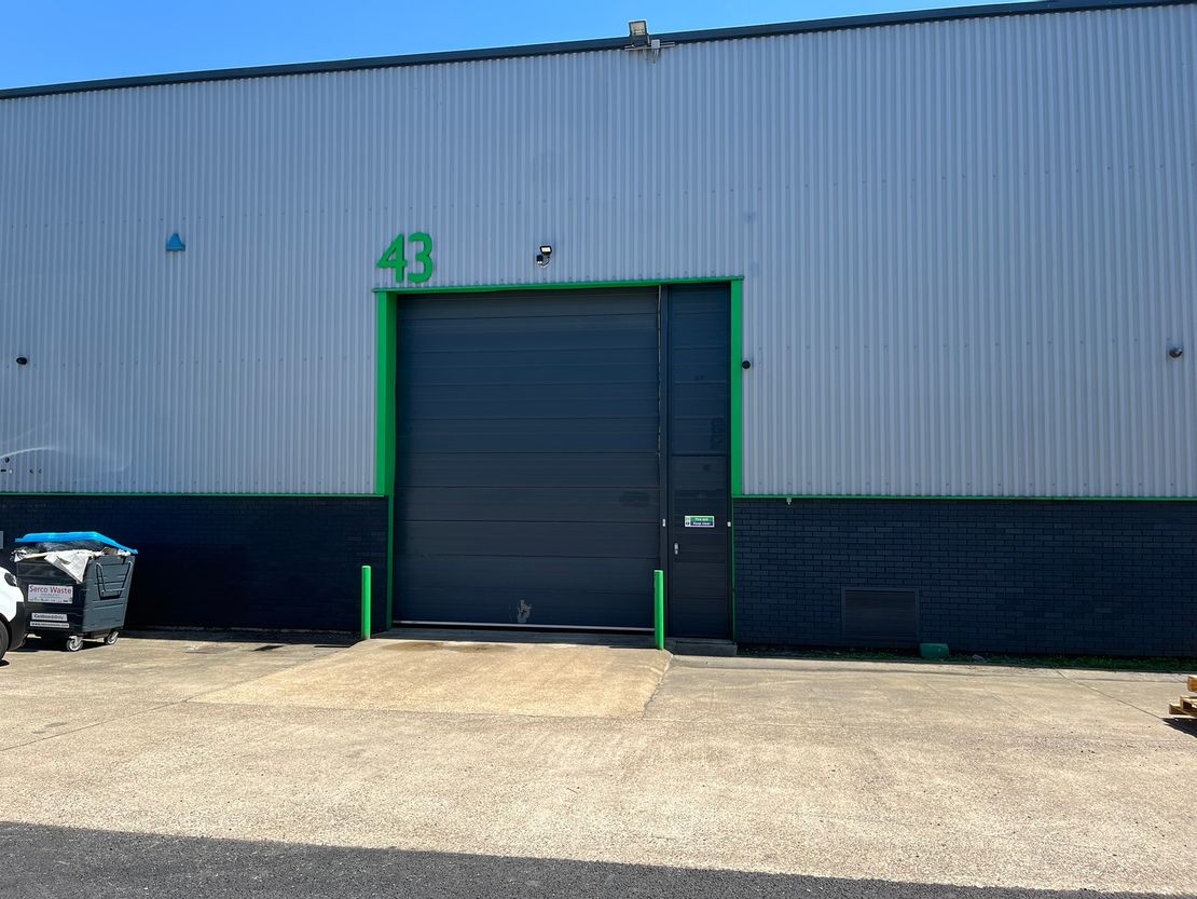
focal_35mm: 26
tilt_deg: +1.0
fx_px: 899
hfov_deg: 67.3
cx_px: 598
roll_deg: +0.4
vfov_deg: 53.1
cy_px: 450
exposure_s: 1/1802
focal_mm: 5.1
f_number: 1.6
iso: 50
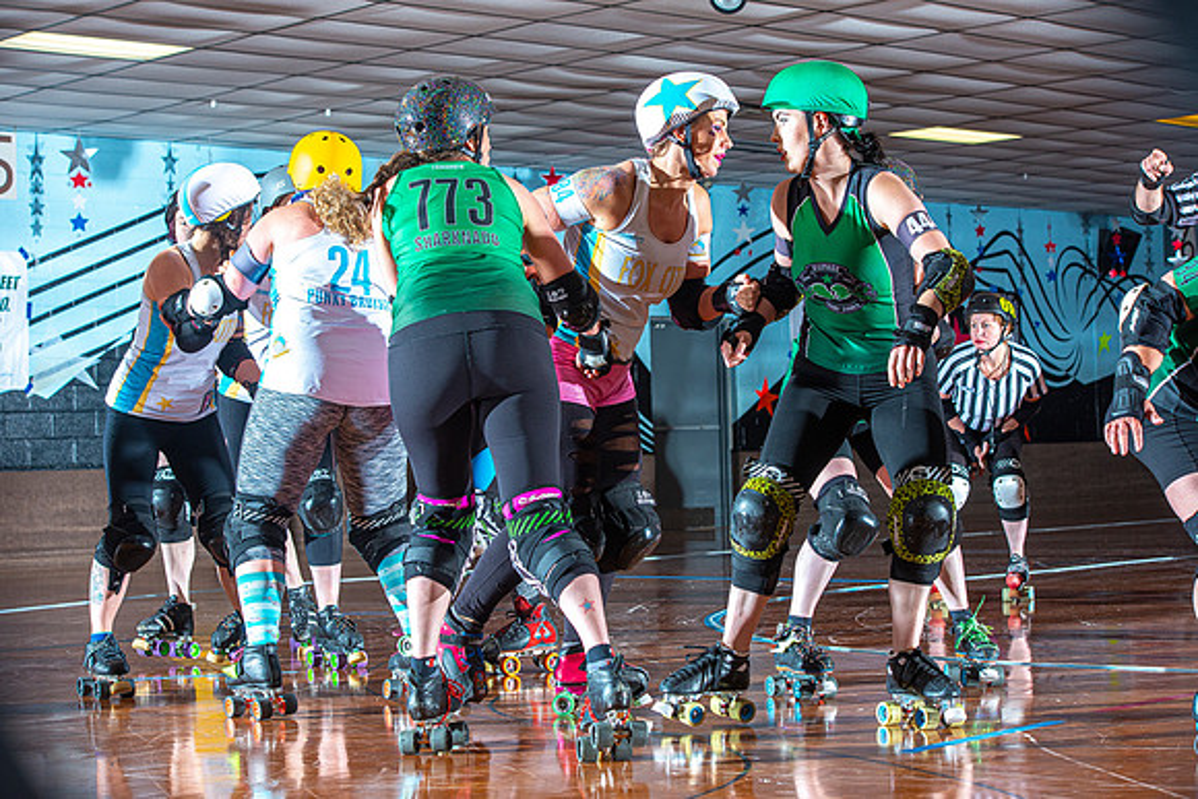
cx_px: 599
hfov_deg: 26.0
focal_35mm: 78
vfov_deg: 17.5
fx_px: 2596
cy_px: 400
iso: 640
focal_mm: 78
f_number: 7.1
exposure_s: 1/160
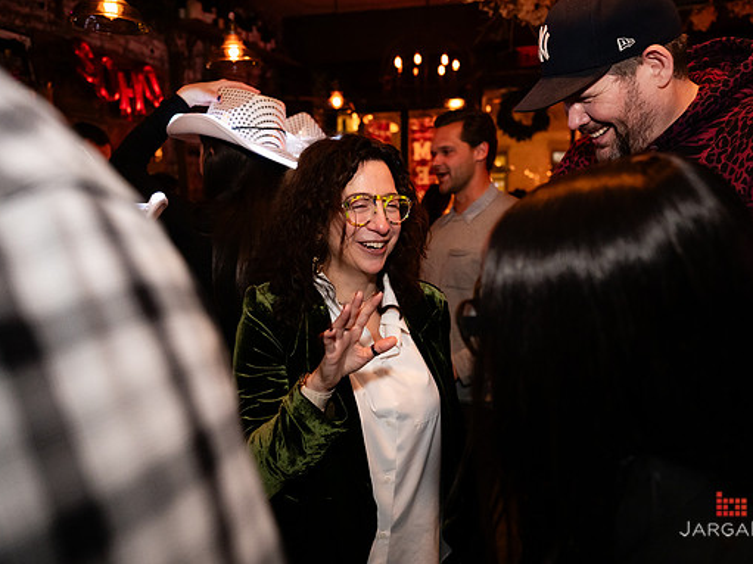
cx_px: 393
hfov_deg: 60.0
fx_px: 652
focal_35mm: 30
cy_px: 283
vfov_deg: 46.8
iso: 3200
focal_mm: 26.5
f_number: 3.2
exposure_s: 1/100
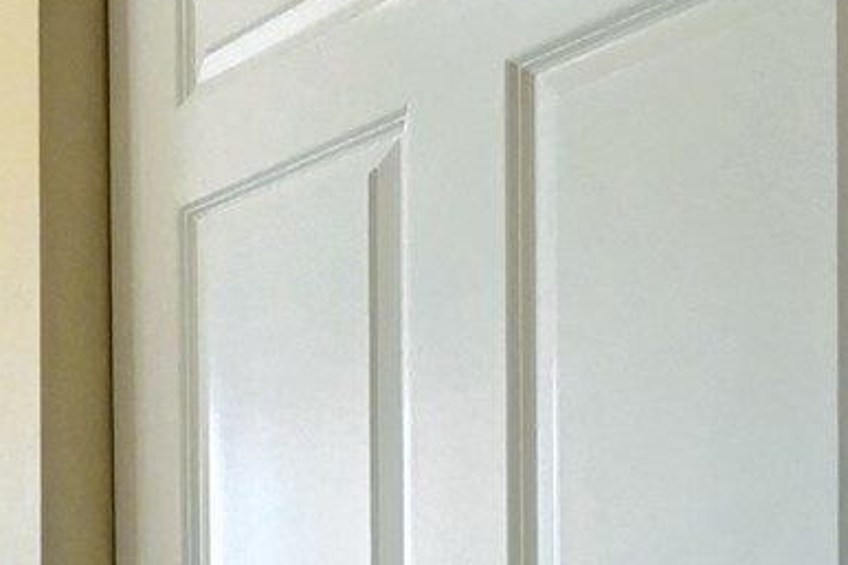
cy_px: 788
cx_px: -405
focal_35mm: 66
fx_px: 1554
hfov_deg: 24.3
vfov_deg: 18.7
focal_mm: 10
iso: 3200
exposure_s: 1/15
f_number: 11
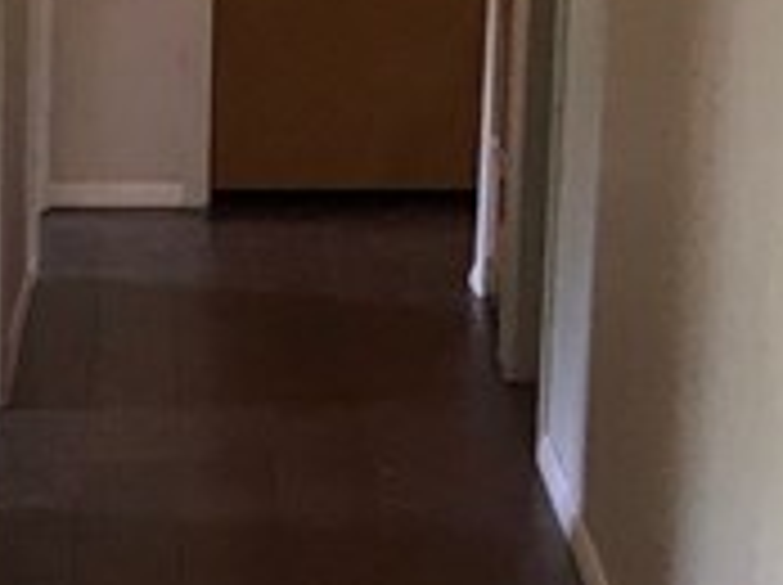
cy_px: 508
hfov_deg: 10.7
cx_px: -922
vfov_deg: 8.9
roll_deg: +2.8
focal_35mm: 165
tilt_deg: -12.9
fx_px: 3727
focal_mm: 3.99
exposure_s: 1/20
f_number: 1.8
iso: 40
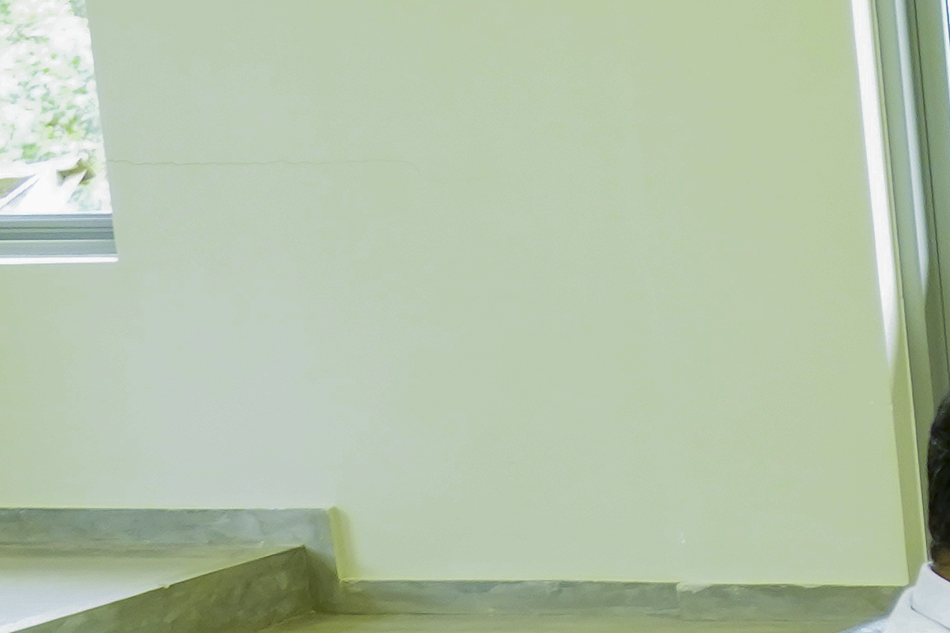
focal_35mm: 156
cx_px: 2144
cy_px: 586
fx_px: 4116
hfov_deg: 11.3
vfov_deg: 8.8
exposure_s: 1/200
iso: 2000
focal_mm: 30
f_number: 4
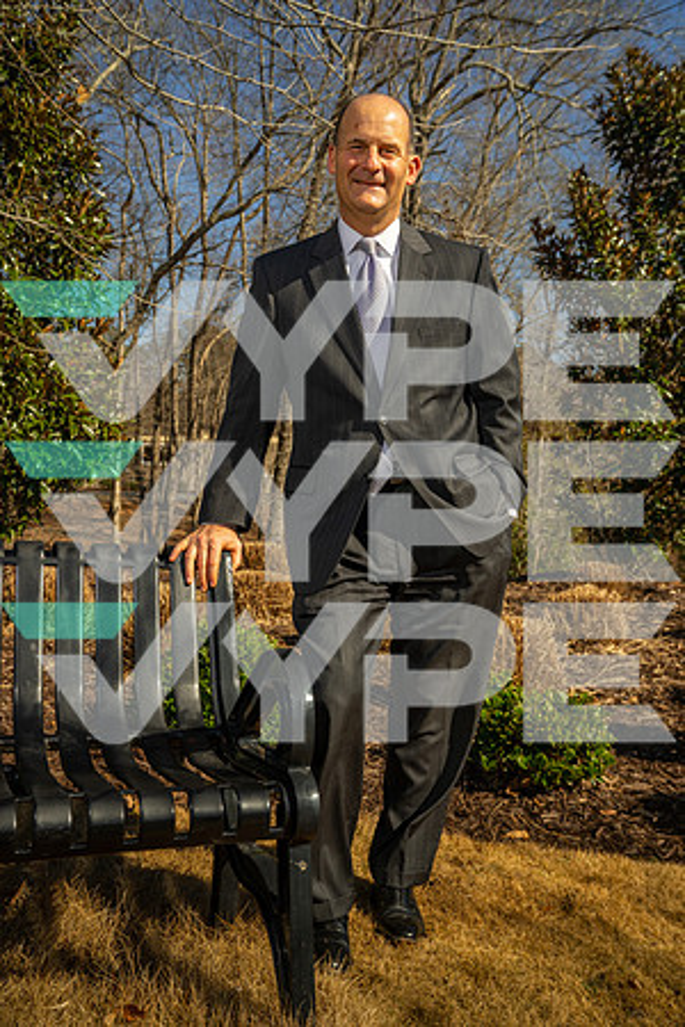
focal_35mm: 34
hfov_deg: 38.9
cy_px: 514
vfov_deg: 55.8
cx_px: 342
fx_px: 970
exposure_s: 1/125
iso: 100
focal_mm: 34
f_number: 6.3
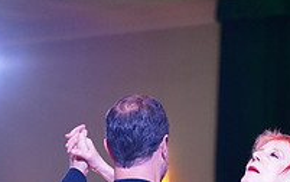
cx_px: 263
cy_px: 413
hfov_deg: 10.1
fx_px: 1629
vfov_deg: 6.1
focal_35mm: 206
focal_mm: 70
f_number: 2.8
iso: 5000
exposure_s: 1/500
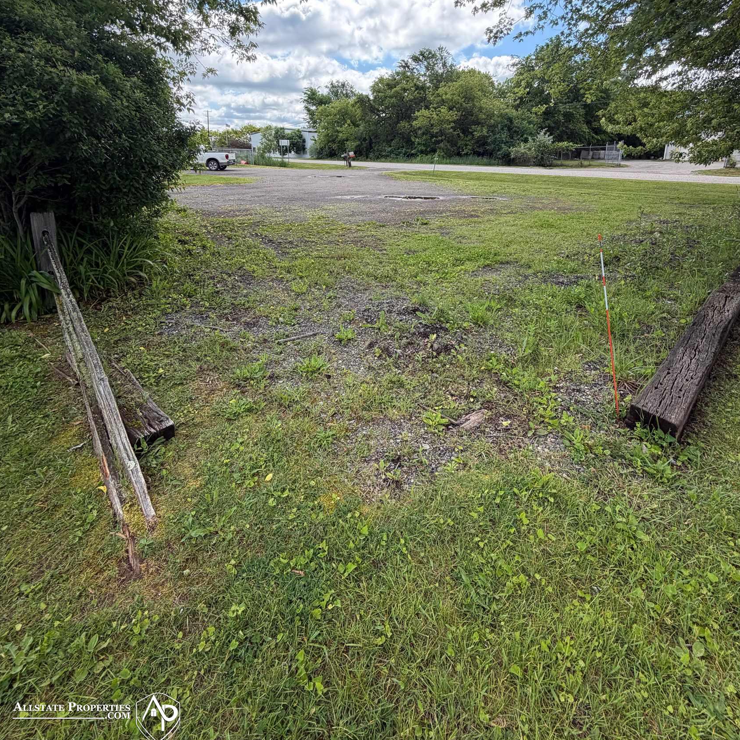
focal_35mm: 17
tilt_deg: -12.3
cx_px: 379
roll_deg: -0.8
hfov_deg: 84.0
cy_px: 247
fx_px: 411
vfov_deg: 81.2
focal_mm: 2.22
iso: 40
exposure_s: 1/658
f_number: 2.2
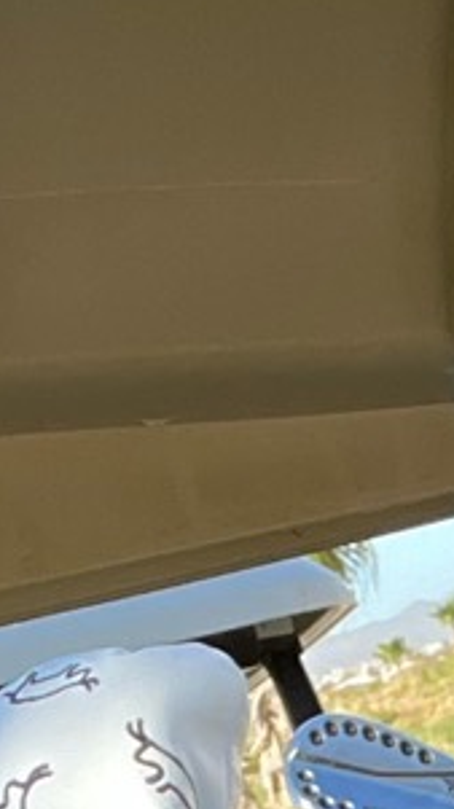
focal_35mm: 152
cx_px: 1101
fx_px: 3258
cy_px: 1677
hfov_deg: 7.4
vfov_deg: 12.3
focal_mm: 2.71
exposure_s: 1/172
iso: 32
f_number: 2.2
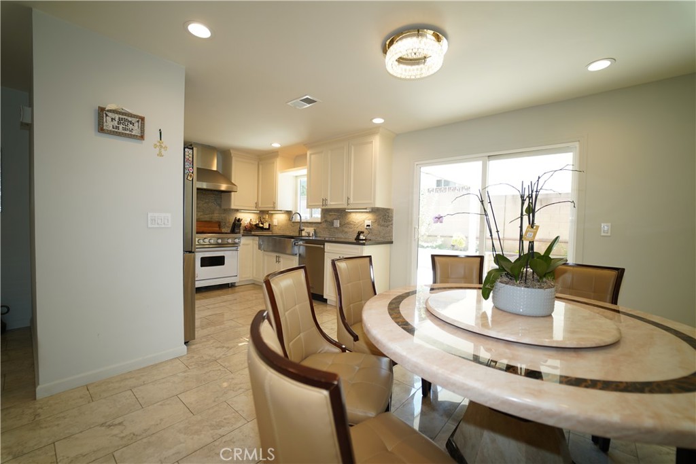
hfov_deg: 104.2
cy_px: 232
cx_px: 348
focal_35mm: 14
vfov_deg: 81.2
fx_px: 271
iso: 200
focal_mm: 14
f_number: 2.8
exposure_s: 1/100
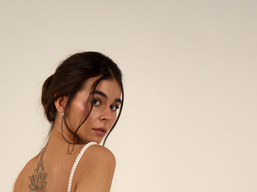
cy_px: 384
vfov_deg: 9.6
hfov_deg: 13.7
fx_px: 1069
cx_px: 77
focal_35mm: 144
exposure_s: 1/200
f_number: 10
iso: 100
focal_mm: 47
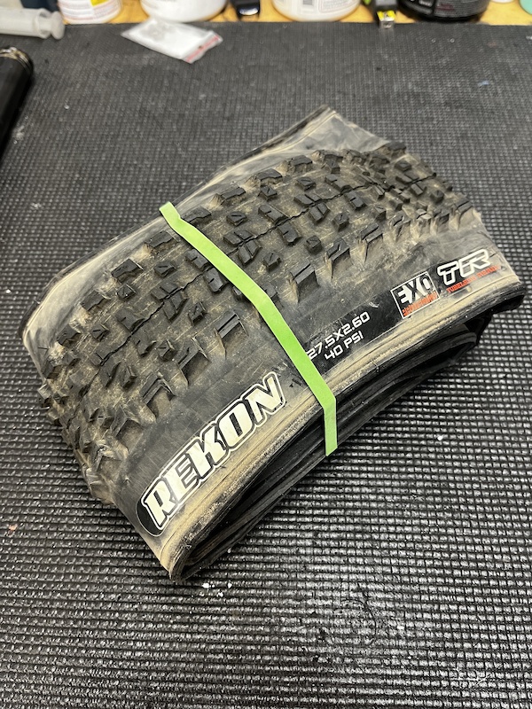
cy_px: 354
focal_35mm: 26
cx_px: 266
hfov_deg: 53.1
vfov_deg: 67.3
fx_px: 533
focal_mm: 5.1
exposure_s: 1/60
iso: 320
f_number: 1.6
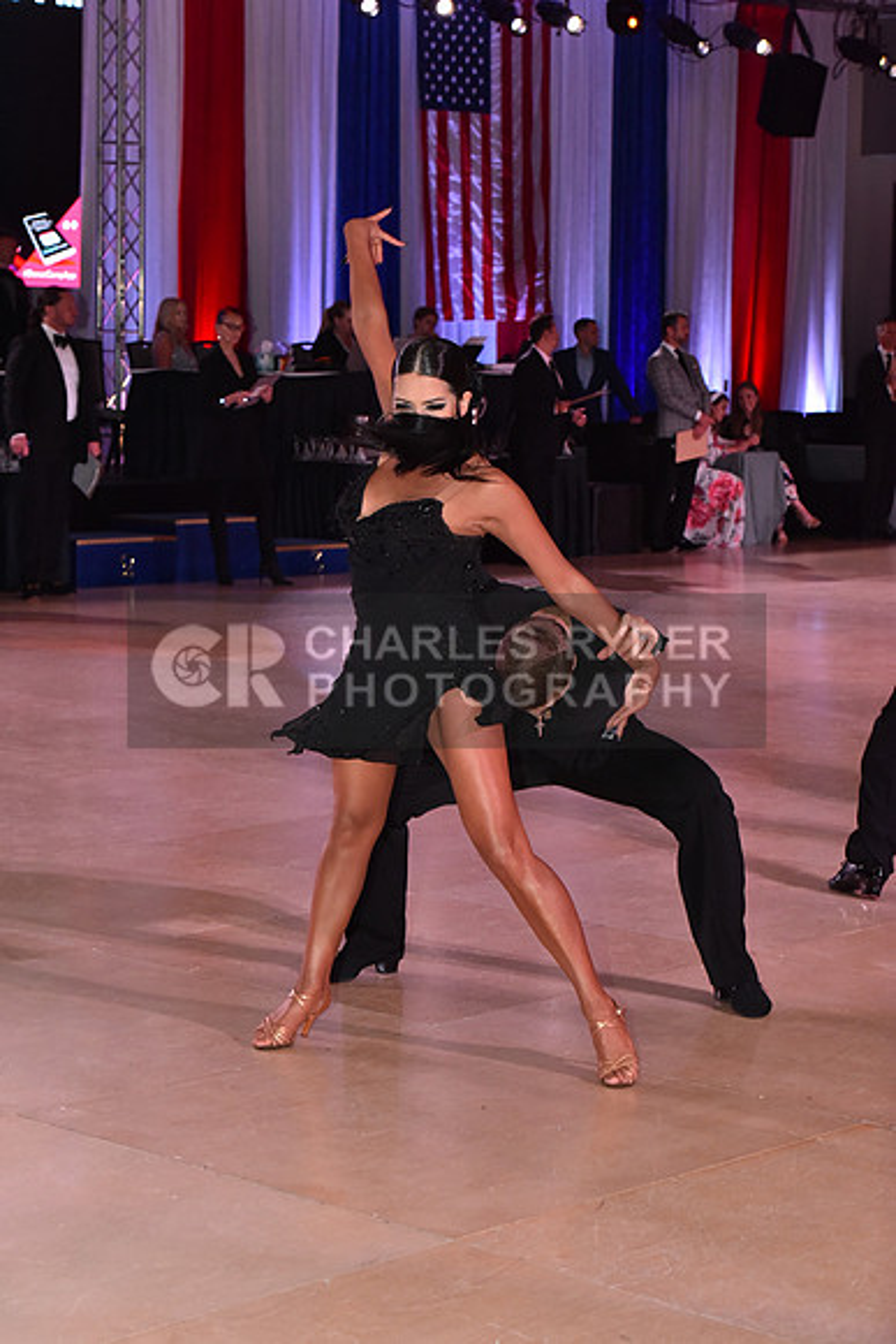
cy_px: 672
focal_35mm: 90
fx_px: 3358
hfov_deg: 15.2
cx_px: 448
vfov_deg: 22.6
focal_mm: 90
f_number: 7.1
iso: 2500
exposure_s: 1/320
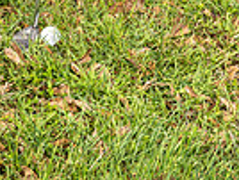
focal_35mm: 129
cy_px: -210
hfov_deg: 15.2
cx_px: 95
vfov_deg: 10.4
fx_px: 892
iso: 100
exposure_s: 1/250
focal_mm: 40
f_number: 5.6
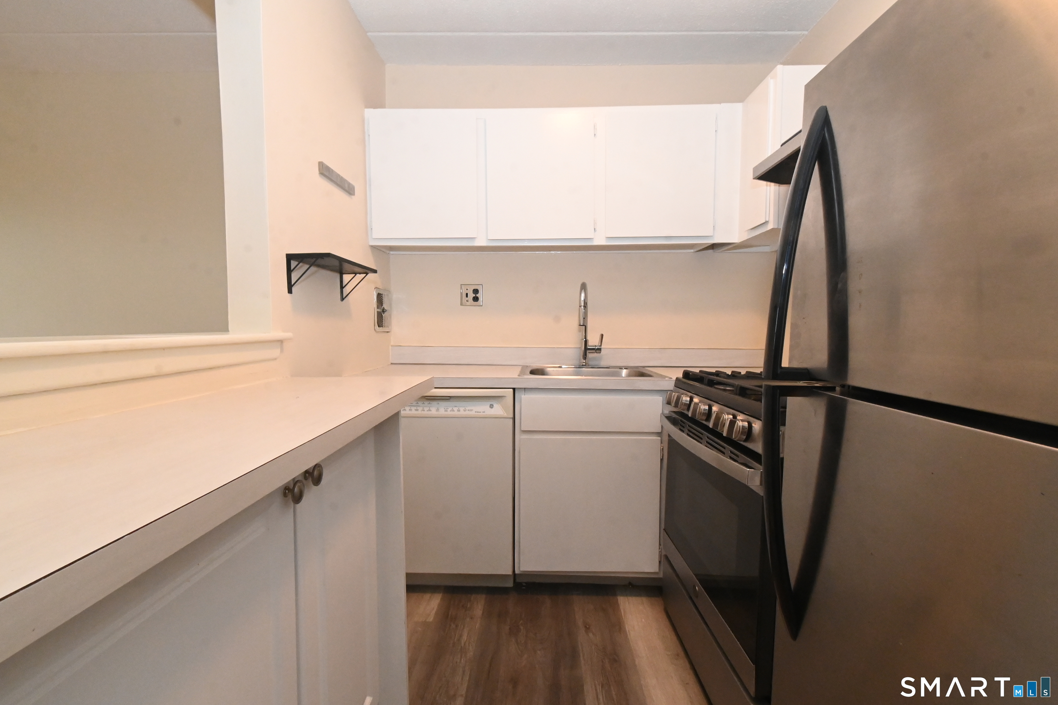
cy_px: 352
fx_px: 441
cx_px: 529
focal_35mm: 15
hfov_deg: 100.4
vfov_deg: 77.3
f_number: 13
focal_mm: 10
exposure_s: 1/60
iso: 5000
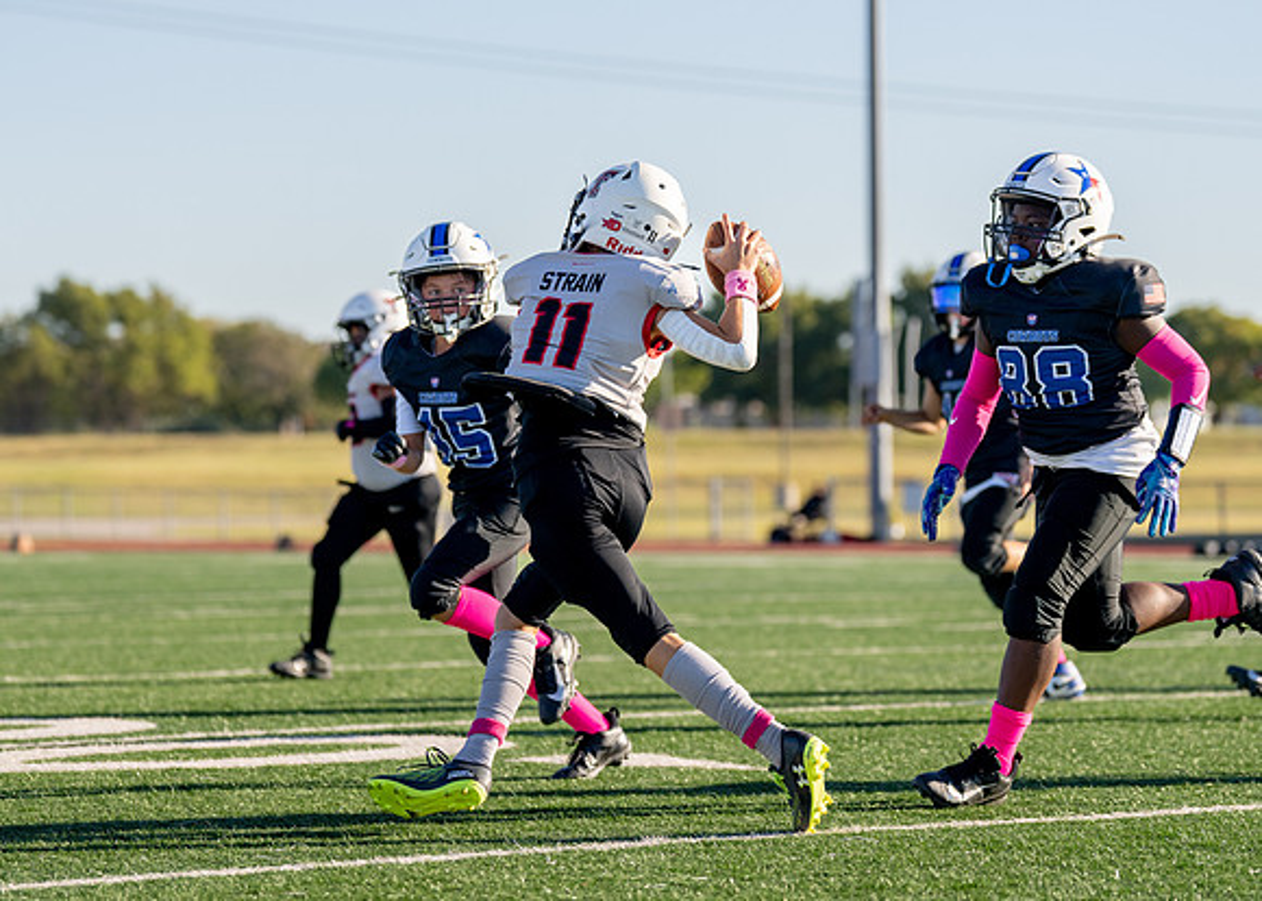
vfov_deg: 10.2
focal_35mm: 140
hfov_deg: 14.3
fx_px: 5024
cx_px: 594
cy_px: 383
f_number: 2.8
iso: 160
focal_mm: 100
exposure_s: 1/2500
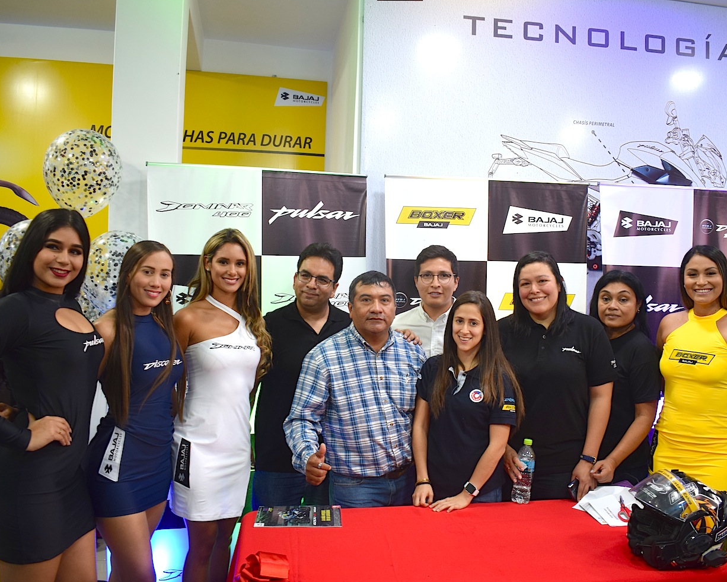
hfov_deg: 57.1
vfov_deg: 47.1
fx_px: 667
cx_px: 402
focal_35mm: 31
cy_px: 288
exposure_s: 1/60
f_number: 4
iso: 450
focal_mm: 18
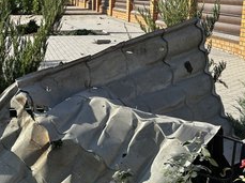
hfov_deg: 23.1
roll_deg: -0.5
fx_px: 594
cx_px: 60
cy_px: 153
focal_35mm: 84
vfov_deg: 17.3
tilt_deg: -15.8
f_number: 1.78
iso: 64
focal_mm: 6.86
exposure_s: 1/1305
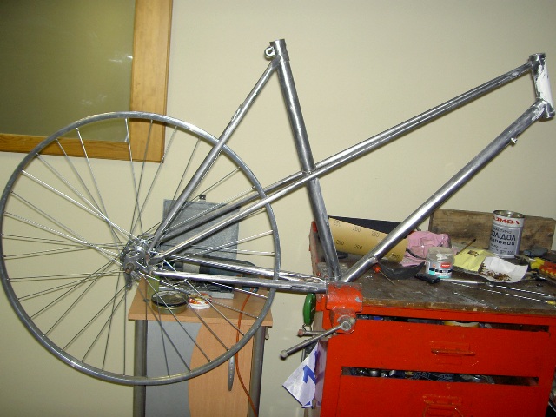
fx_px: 626
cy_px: 208
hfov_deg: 47.9
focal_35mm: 39
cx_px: 278
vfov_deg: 36.8
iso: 100
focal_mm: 8
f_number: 2.8
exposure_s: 1/60
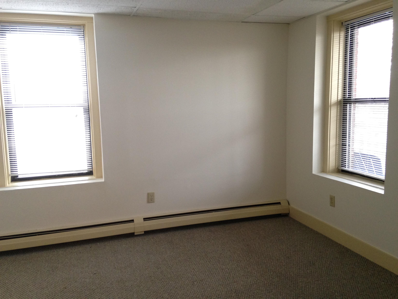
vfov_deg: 42.9
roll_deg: +0.8
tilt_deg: -7.1
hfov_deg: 55.4
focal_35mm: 33
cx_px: 199
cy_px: 150
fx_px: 379
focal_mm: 4.12
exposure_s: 1/20
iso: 160
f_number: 2.4
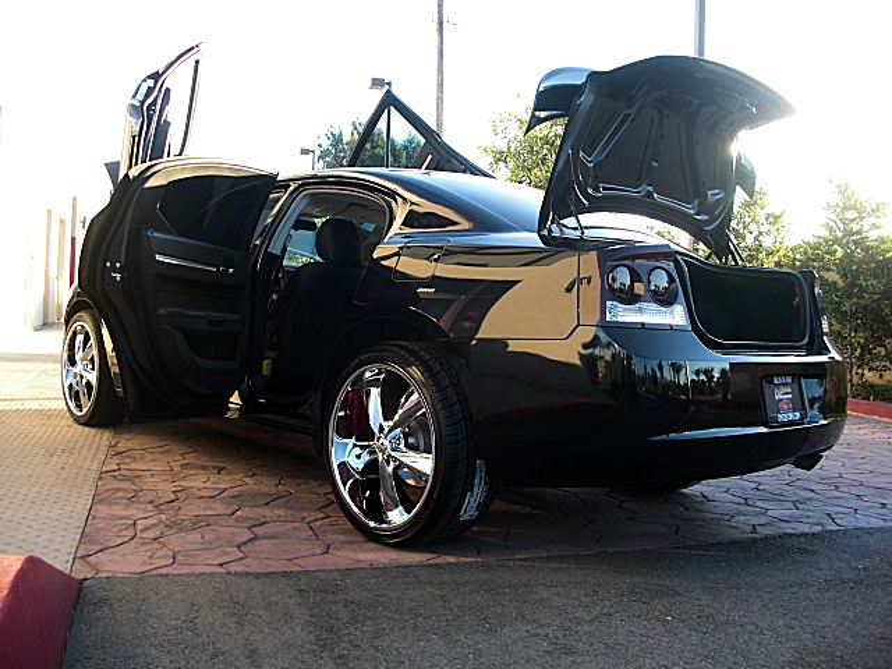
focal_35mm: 36
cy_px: 334
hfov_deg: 51.4
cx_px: 446
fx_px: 928
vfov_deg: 39.7
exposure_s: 1/100
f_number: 2.8
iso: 50
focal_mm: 6.3
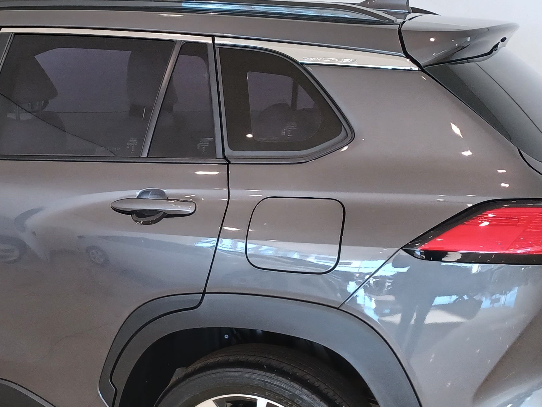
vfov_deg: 25.7
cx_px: 91
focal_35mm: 57
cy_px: 224
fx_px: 893
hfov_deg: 32.6
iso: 160
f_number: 1.8
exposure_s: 1/60
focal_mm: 4.6
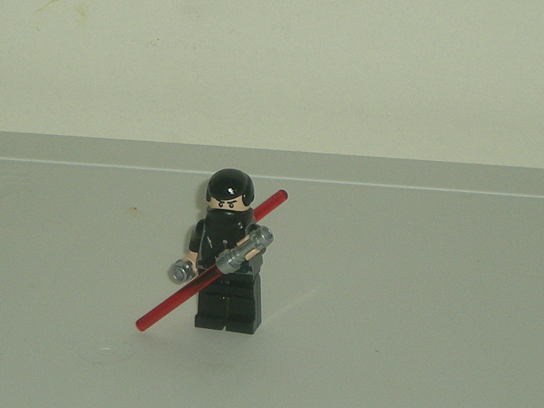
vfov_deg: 19.9
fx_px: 1163
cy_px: 204
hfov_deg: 26.3
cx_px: 272
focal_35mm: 74
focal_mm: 12.3
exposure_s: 1/120
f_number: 4.6
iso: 50
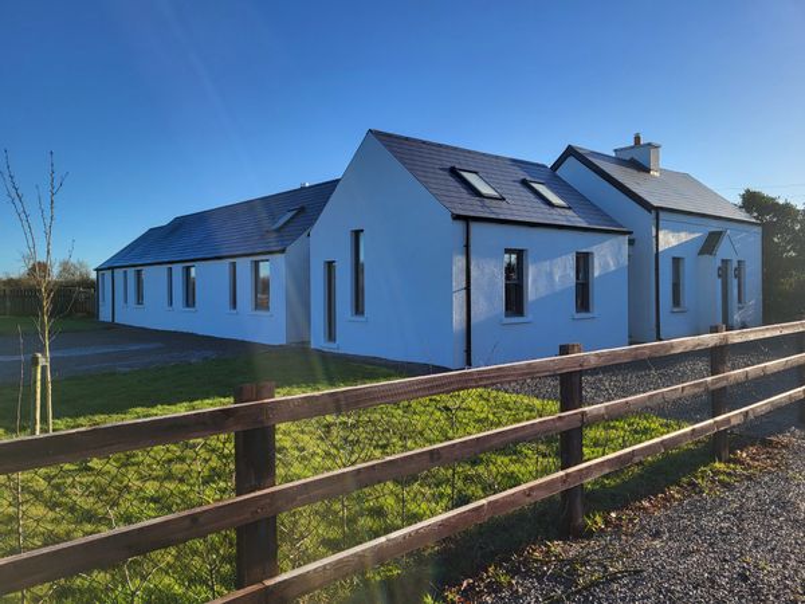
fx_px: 605
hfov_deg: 67.3
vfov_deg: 53.1
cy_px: 302
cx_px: 402
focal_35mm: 26
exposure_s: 1/1525
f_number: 1.8
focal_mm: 5.4
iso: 40
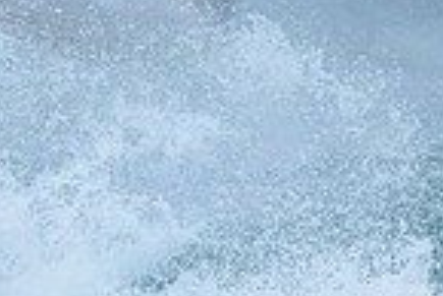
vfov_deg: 0.3
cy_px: 590
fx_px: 54025
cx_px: -220
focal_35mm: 4386
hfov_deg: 0.5
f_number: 6.3
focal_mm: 800
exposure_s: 1/3200
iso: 1100
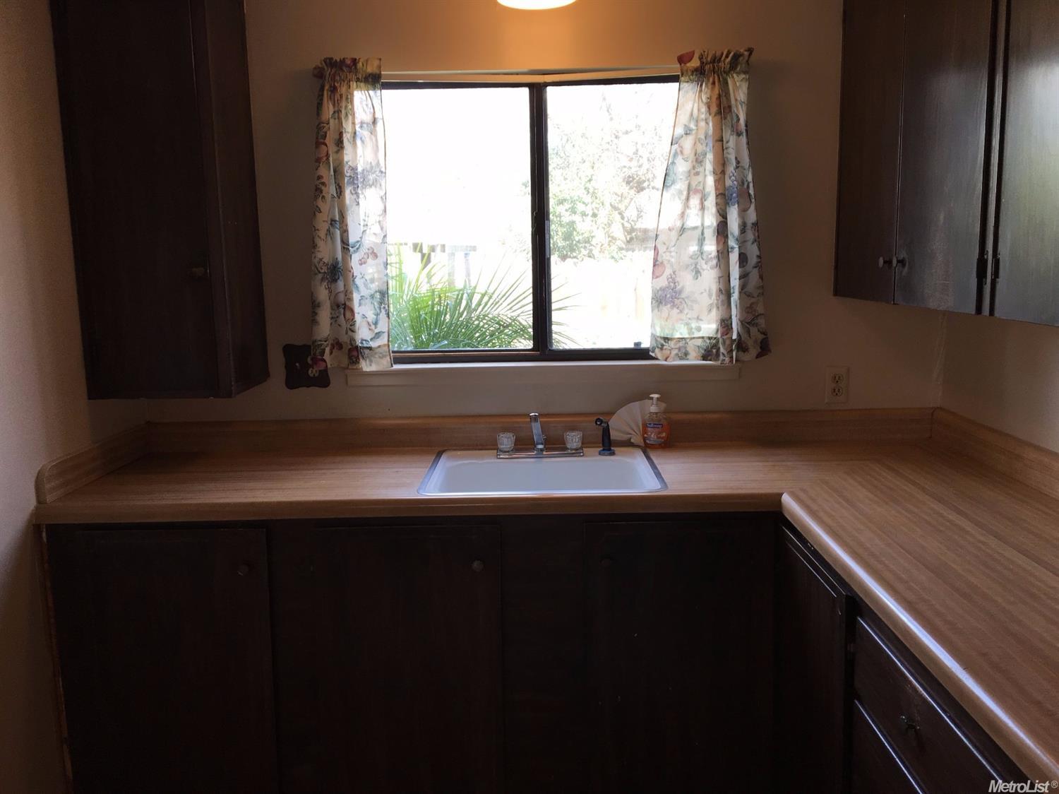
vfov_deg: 48.2
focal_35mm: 29
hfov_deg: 61.7
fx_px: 887
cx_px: 530
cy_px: 397
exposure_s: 1/60
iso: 32
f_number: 2.2
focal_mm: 4.15
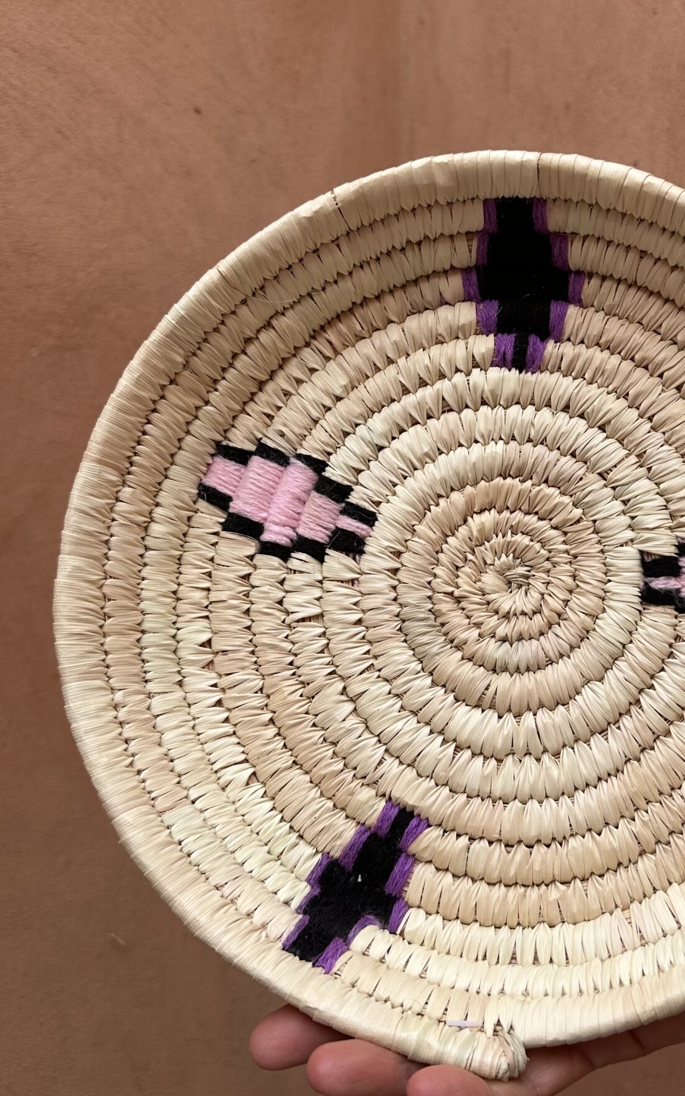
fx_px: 1105
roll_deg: -1.7
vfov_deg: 52.7
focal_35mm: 37
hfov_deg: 33.7
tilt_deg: +0.8
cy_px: 495
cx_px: 513
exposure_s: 1/458
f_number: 1.78
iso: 80
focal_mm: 6.86
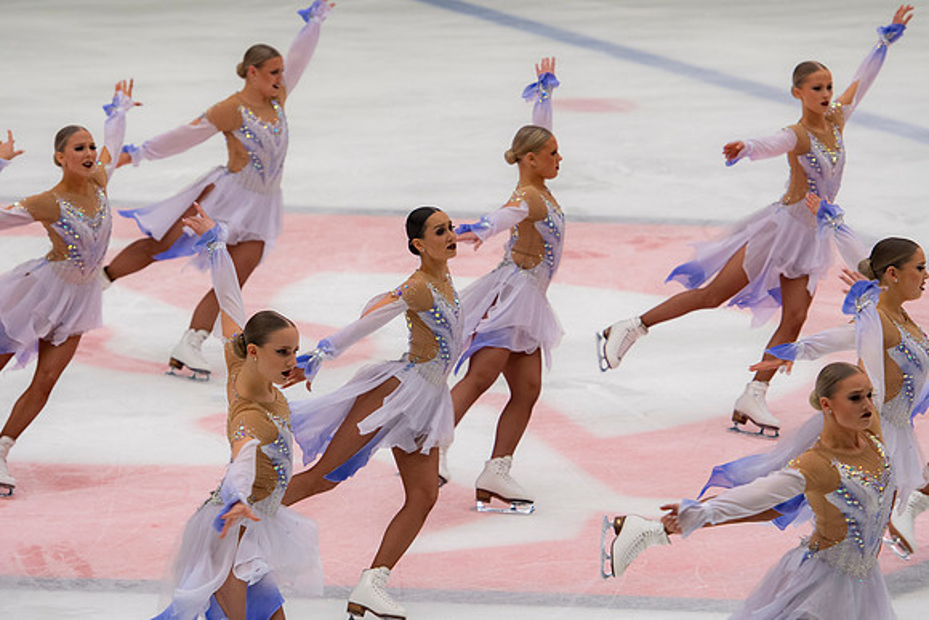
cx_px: 464
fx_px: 5420
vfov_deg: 6.5
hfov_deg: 9.8
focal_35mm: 210
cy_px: 310
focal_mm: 140
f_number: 3.5
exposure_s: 1/400
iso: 560
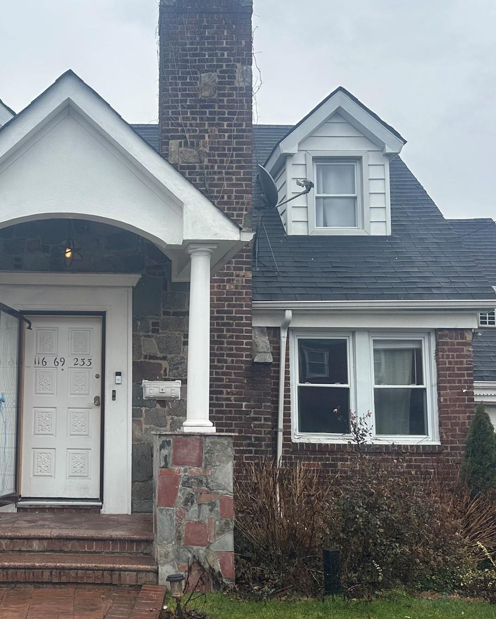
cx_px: 87
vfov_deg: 43.8
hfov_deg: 34.4
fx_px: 770
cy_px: 337
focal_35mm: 42
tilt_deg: +7.4
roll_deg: -1.9
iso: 80
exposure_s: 1/1157
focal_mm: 6.86
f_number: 1.78
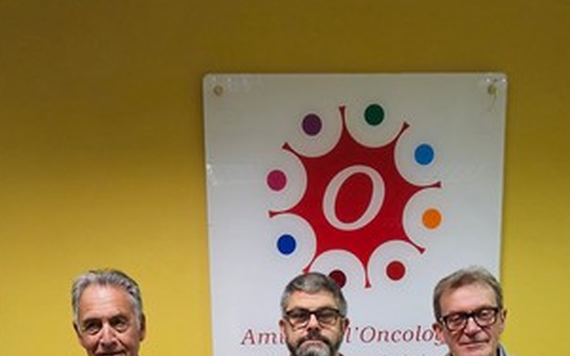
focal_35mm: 32
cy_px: 427
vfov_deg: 32.5
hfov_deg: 59.6
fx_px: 497
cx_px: 305
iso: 200
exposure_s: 1/50
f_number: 2.2
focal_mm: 2.2
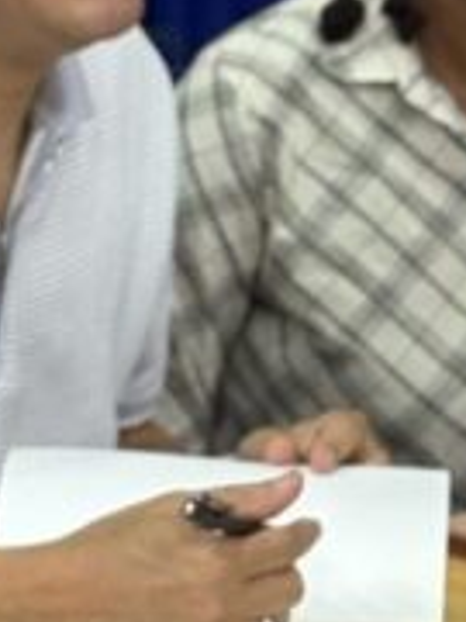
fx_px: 5313
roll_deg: -3.4
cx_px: 449
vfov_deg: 6.7
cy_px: 138
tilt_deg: -7.4
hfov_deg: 5.0
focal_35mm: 296
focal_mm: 5.96
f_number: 1.6
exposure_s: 1/33
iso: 125
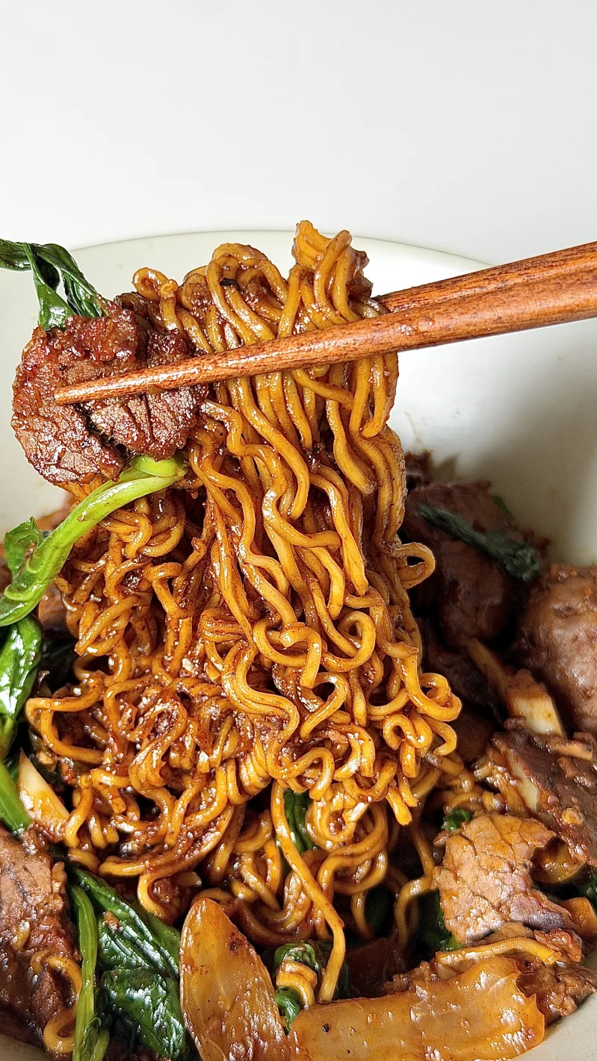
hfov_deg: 22.6
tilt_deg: -46.3
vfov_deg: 39.2
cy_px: 526
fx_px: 1492
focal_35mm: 53
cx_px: 237
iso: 50
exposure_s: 1/132
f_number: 1.78
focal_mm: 6.76
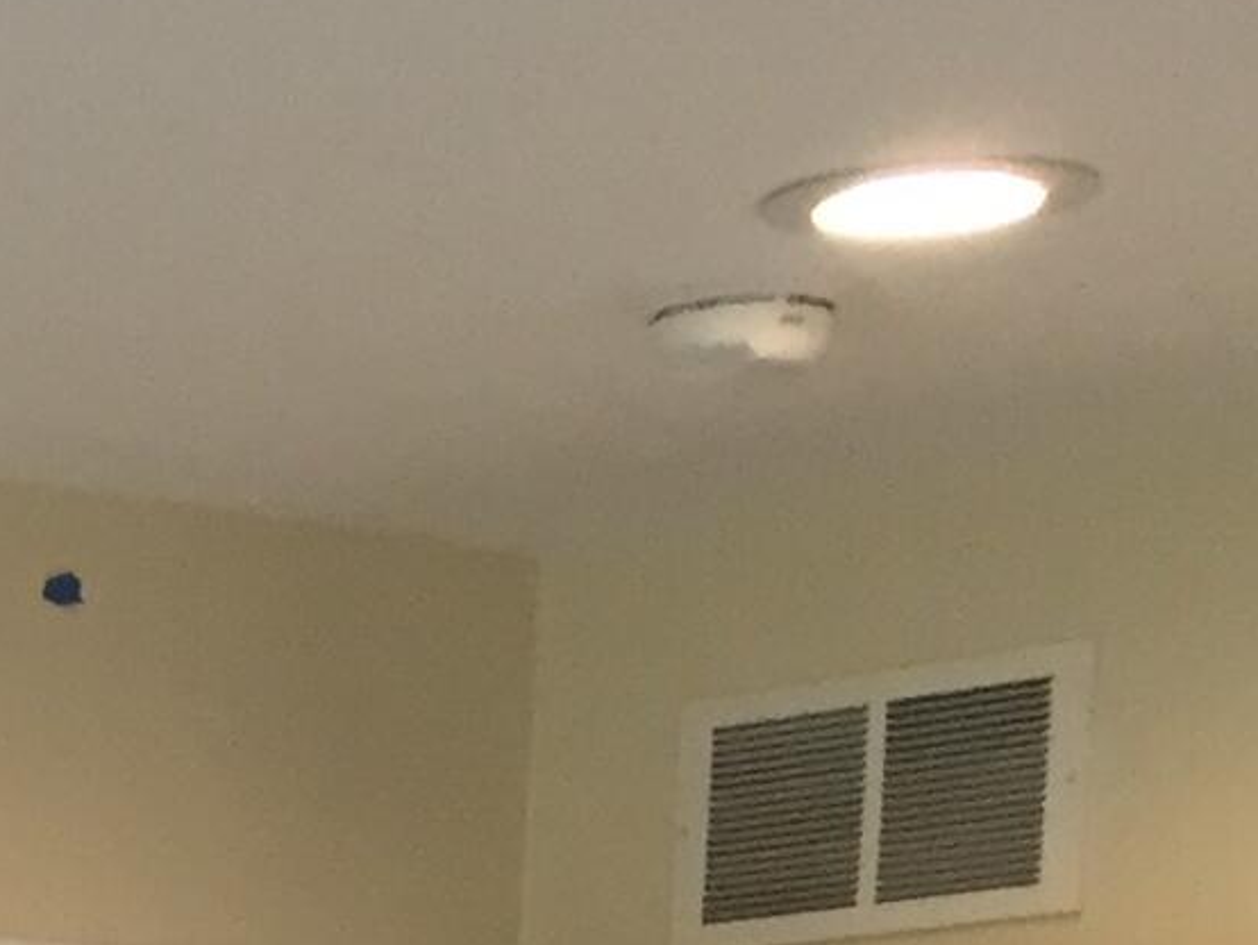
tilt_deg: -5.5
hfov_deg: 10.9
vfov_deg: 8.6
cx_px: -1617
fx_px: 5708
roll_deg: -0.9
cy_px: 2269
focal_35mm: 157
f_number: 2.2
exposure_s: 1/30
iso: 40
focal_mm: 4.15
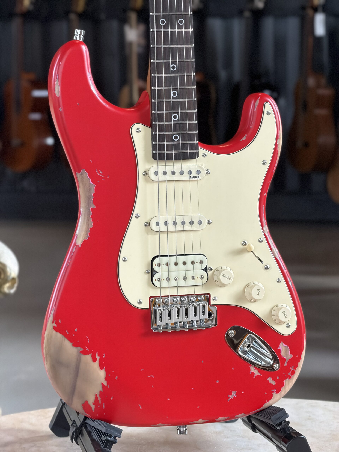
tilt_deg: -8.8
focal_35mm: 100
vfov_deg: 19.6
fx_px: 1306
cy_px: 226
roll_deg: +0.2
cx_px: 170
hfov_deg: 14.8
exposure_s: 1/121
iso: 250
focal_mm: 16.89
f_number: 2.8
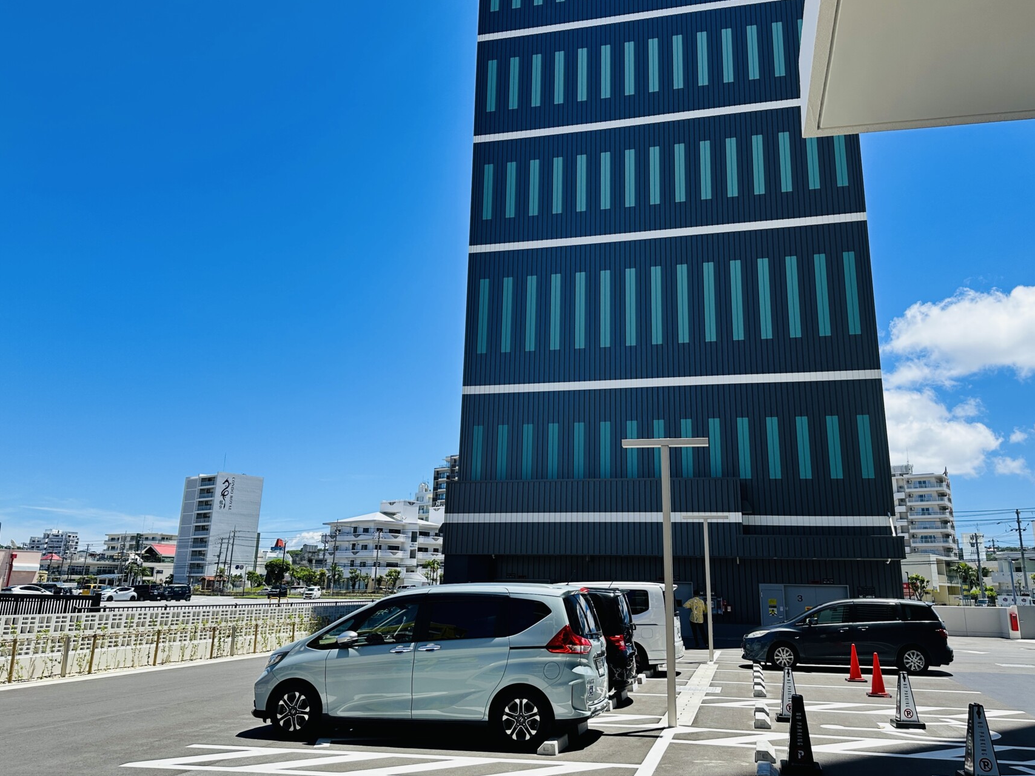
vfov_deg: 51.3
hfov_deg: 65.2
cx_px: 561
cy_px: 362
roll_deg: -1.0
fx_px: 807
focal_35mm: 27
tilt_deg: +15.4
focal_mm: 6.86
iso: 80
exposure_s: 1/3717
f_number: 1.78
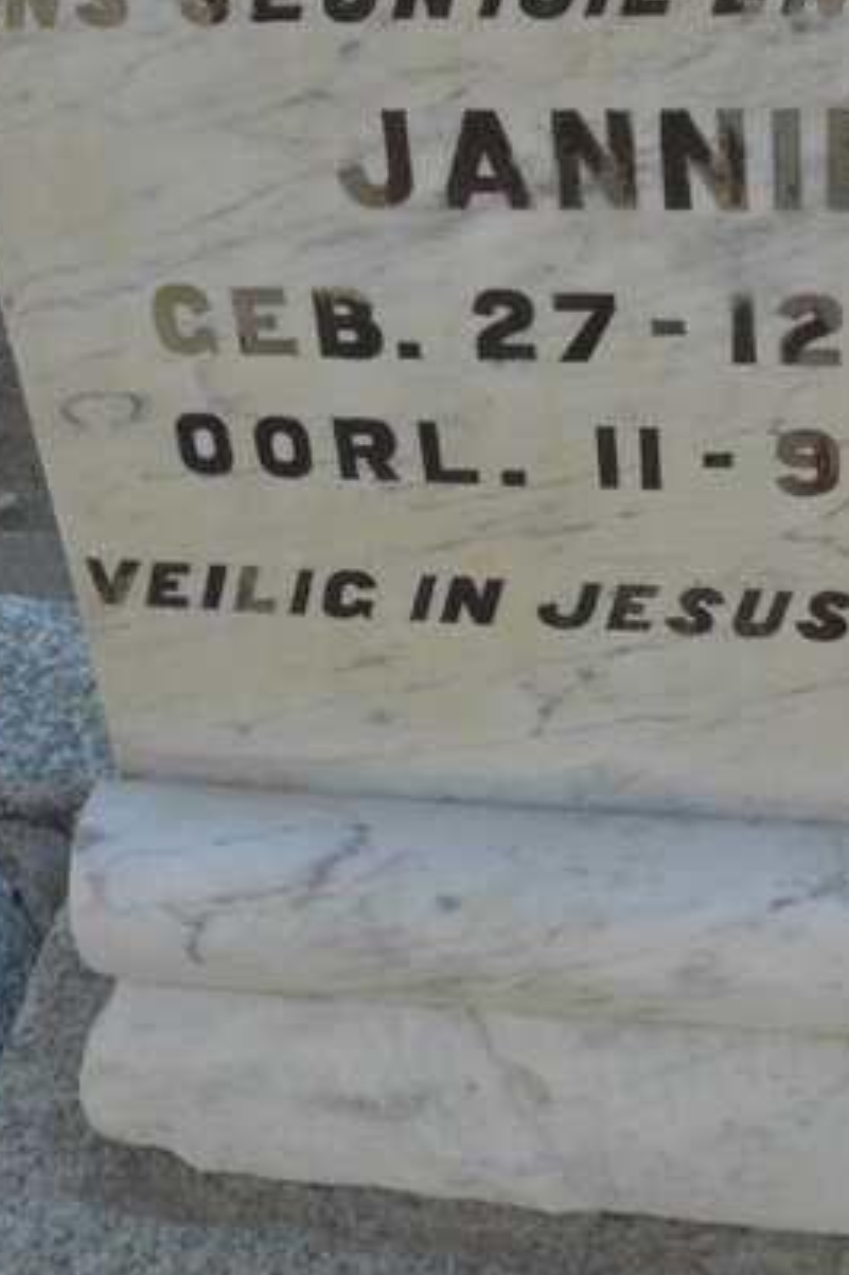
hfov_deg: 24.8
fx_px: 1912
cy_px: 337
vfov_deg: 36.1
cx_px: 601
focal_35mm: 54
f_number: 5
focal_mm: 4.6
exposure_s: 1/60
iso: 64
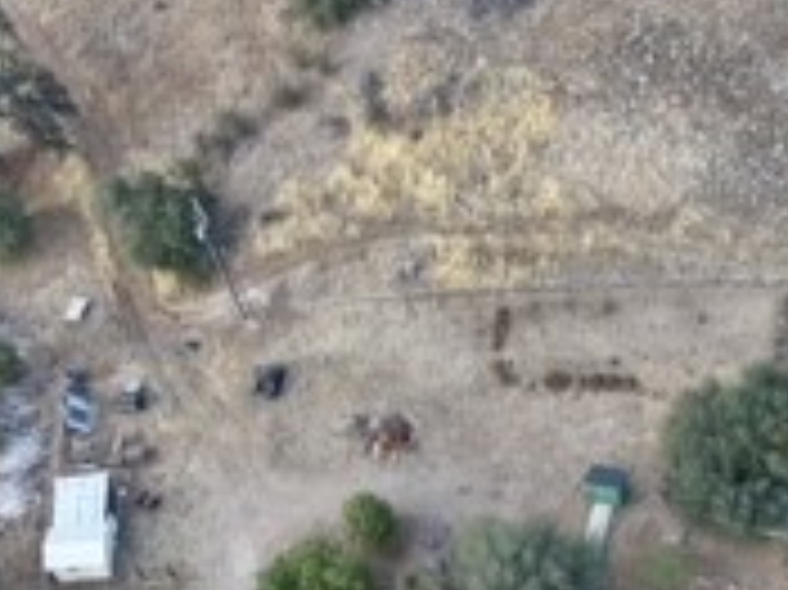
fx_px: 2002
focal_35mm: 88
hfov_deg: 21.2
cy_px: 721
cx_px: 847
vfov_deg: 16.1
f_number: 1.8
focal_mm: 8.67
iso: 140
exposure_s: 1/500
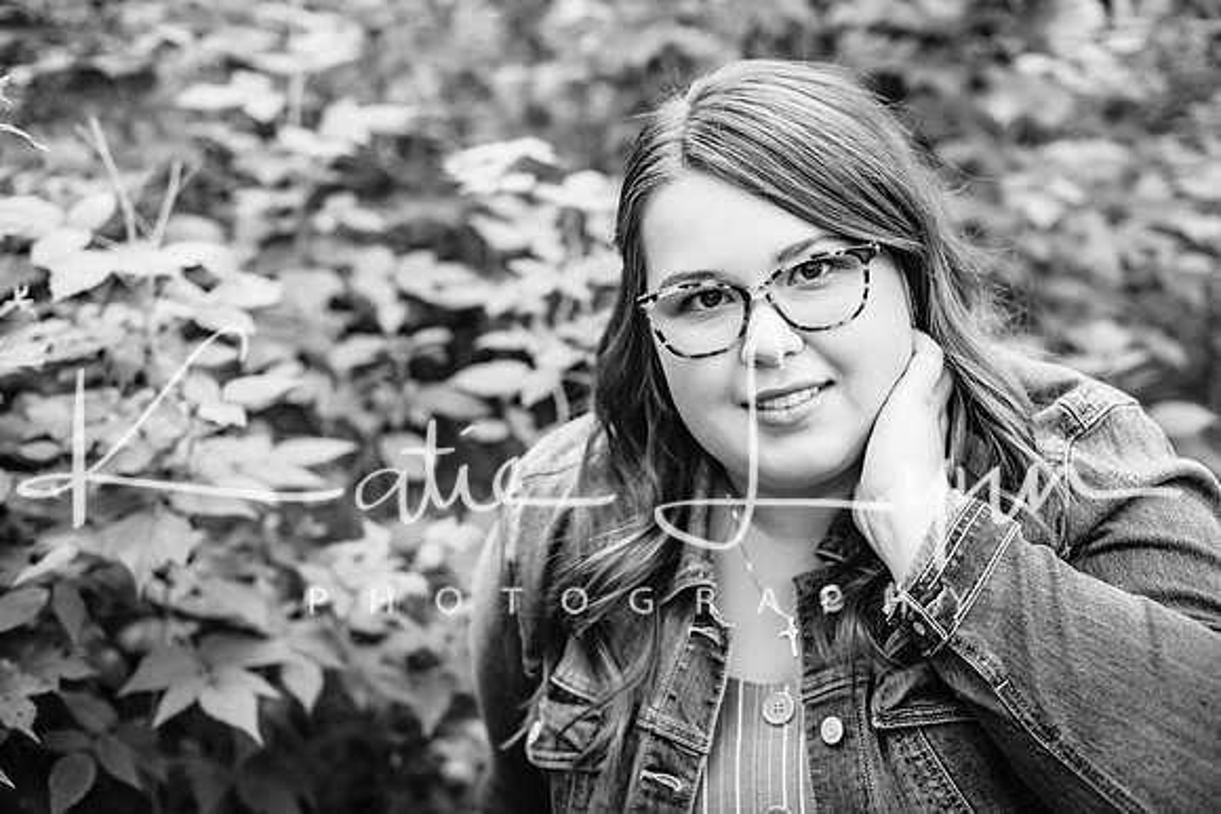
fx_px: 1696
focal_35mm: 50
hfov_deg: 39.6
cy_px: 407
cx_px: 610
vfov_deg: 27.0
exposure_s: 1/250
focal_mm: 50
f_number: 2.8
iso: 640
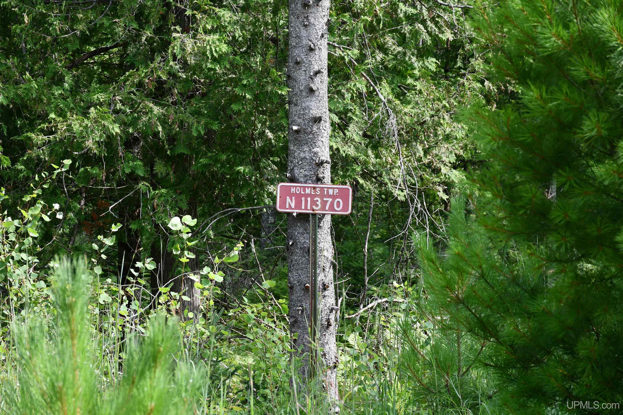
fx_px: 1938
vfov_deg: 12.2
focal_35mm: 112
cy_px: 208
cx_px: 312
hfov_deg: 18.3
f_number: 7.1
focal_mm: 75
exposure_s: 1/250
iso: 200
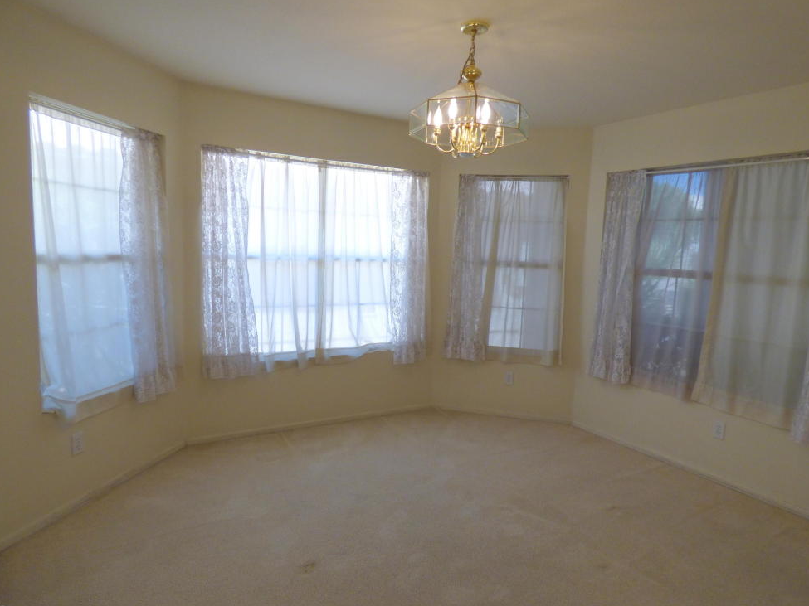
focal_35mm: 21
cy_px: 308
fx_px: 491
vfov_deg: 63.4
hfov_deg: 79.0
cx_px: 407
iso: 125
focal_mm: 3.58
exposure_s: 1/60
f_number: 2.8
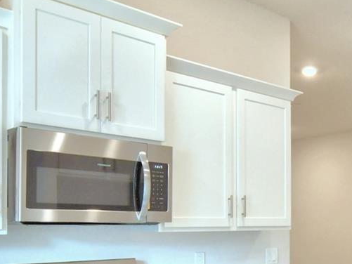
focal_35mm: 46
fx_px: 468
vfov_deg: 30.6
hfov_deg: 39.7
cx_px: 278
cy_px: 221
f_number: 4.5
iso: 400
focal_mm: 10
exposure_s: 1/50
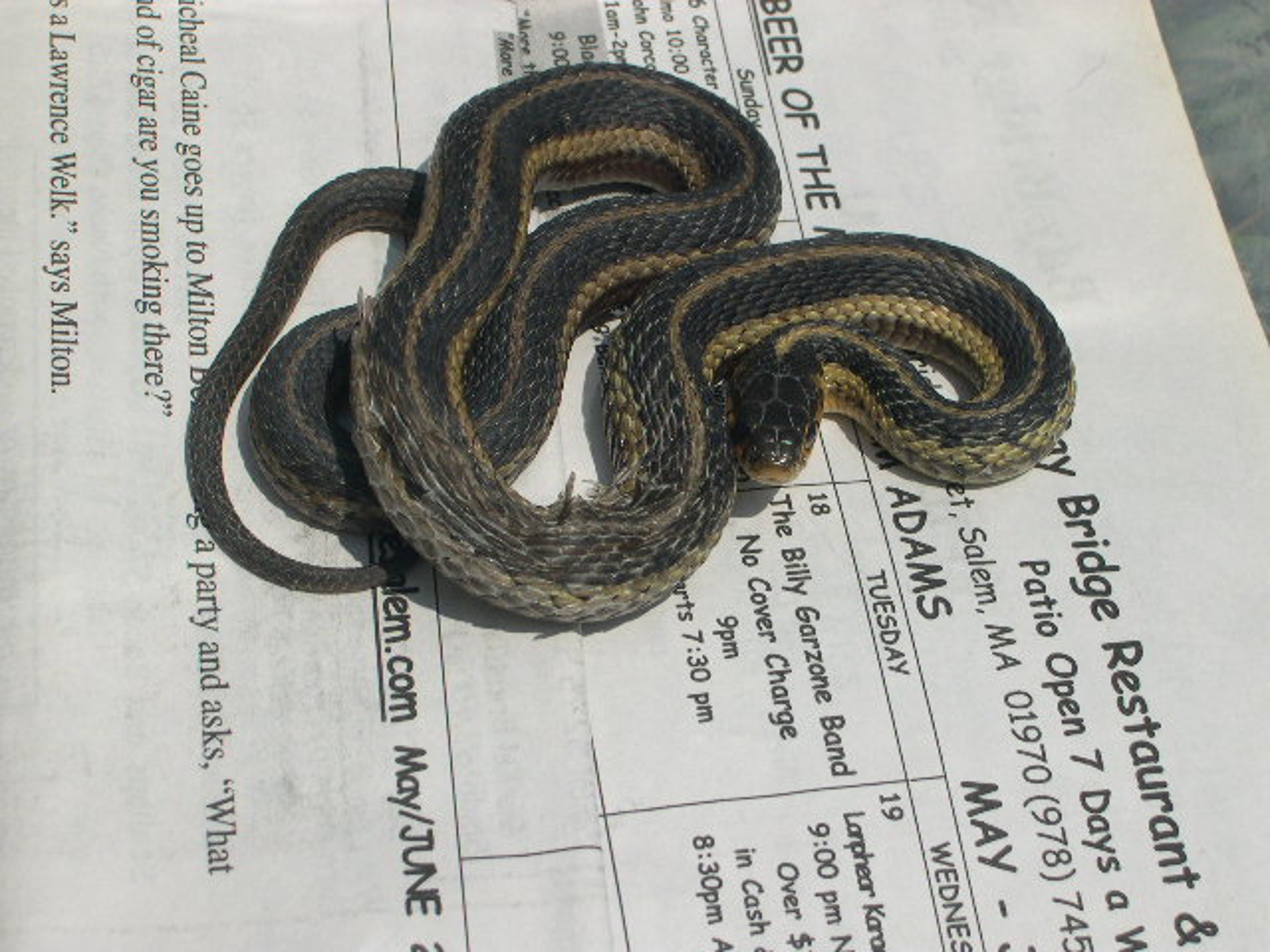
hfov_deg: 21.3
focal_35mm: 92
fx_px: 3375
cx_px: 635
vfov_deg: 16.1
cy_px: 476
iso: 100
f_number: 12
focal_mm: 19.5
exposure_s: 1/194
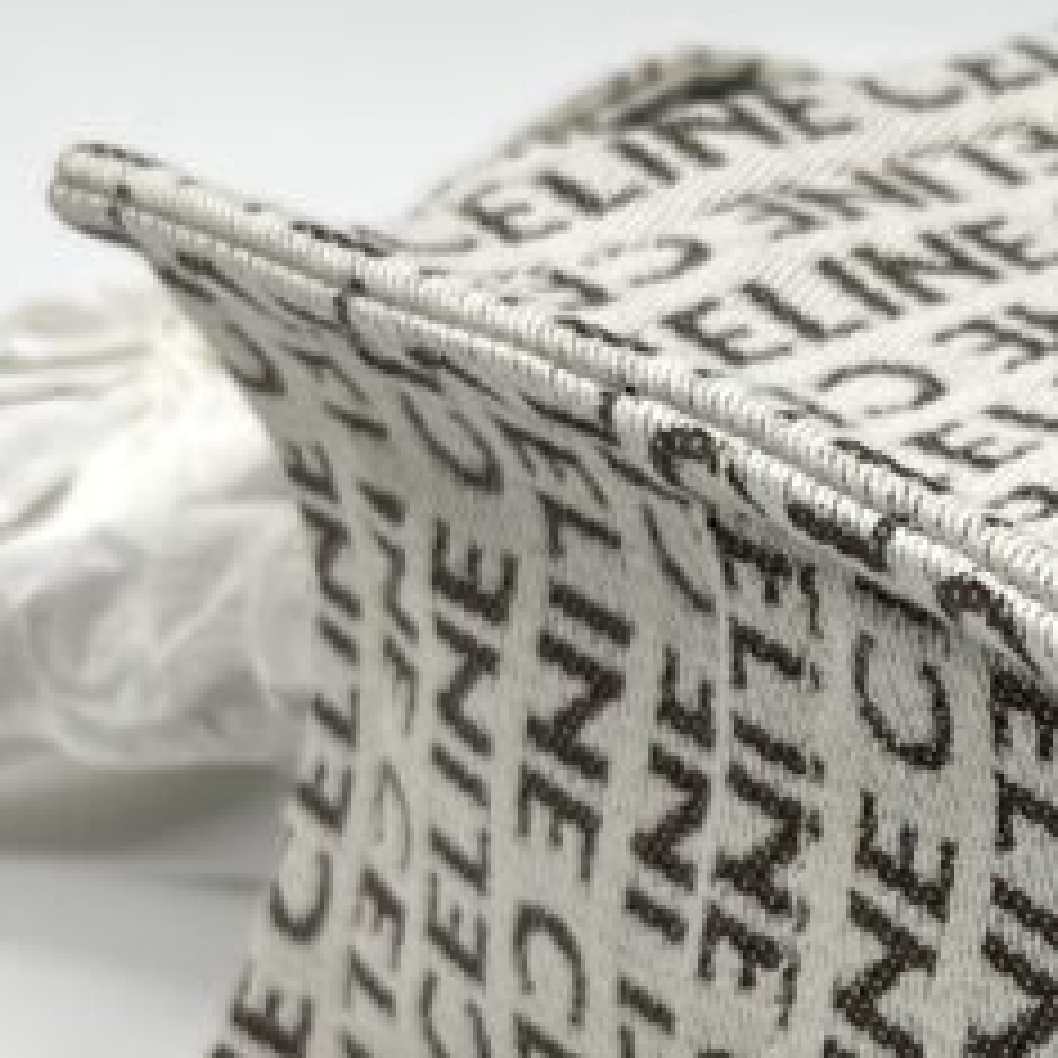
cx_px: 1495
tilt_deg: -31.8
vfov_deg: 17.3
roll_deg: -5.7
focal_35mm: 100
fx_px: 3458
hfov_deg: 16.2
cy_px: 801
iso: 40
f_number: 1.5
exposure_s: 1/196
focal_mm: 5.7
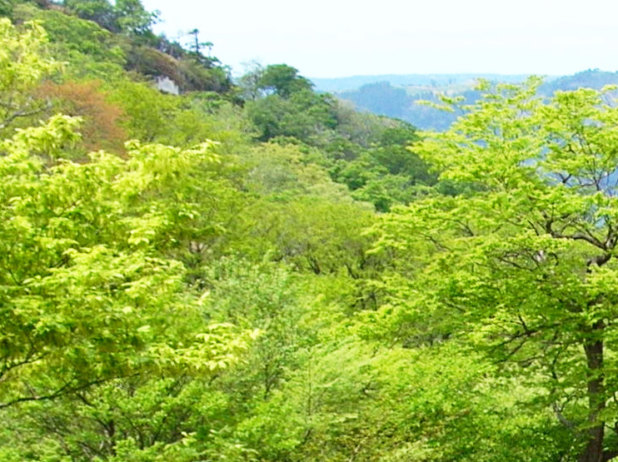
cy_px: 550
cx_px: 800
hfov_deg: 16.7
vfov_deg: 13.0
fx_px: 1980
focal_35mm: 111
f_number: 3.7
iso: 50
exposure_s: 1/468
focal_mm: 6
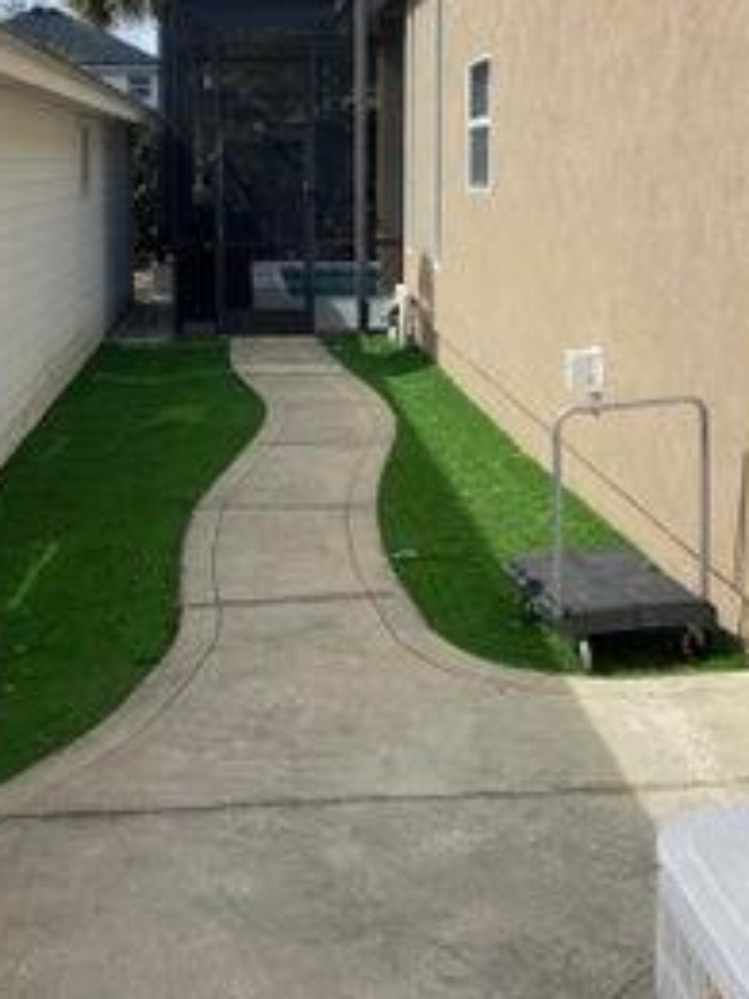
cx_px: 269
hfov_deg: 30.1
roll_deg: +0.2
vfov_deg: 38.8
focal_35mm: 48
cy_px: 273
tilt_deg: -3.8
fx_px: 1385
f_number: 1.8
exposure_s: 1/2967
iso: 32
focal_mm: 4.25
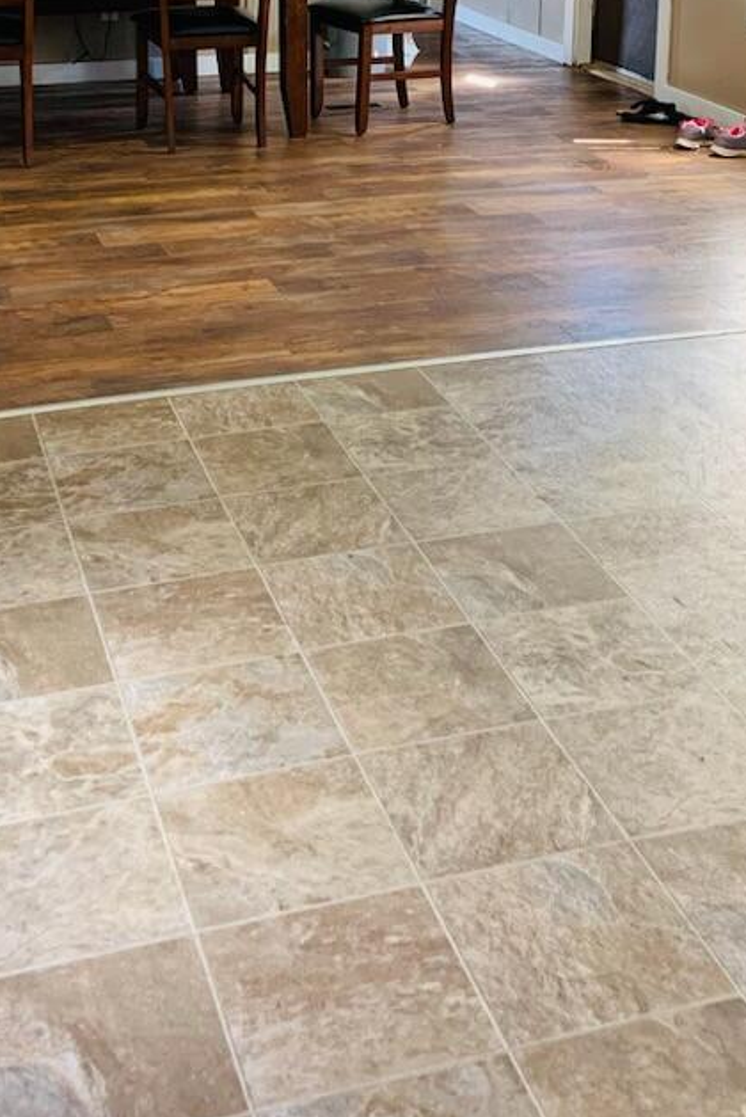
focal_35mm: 55
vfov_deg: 34.4
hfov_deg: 24.6
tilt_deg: -10.6
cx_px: 361
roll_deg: -0.1
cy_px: 130
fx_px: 1708
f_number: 1.8
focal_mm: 4.25
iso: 160
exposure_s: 1/60
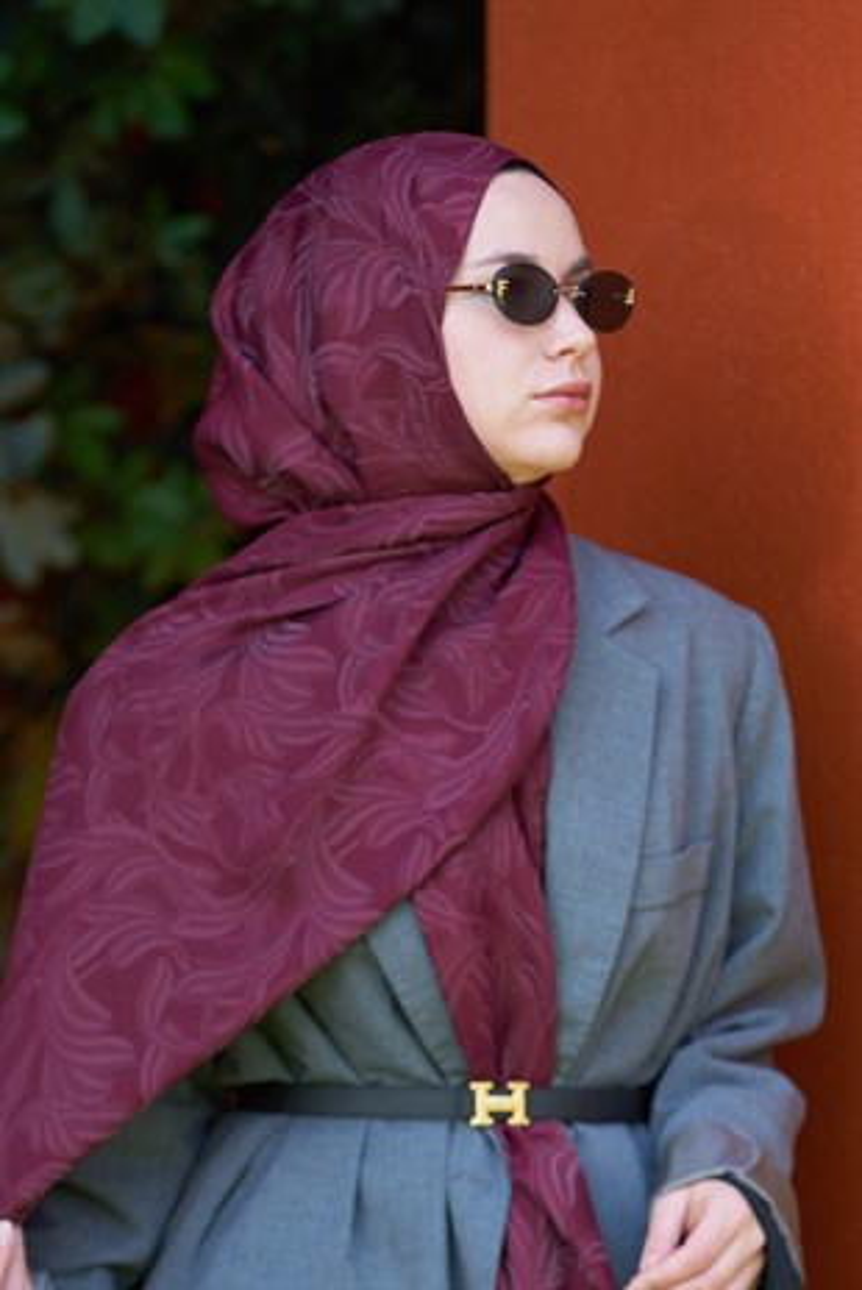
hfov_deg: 8.6
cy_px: 645
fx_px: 5738
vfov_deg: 12.8
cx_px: 431
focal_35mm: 160
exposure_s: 1/200
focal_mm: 160
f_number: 4
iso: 200
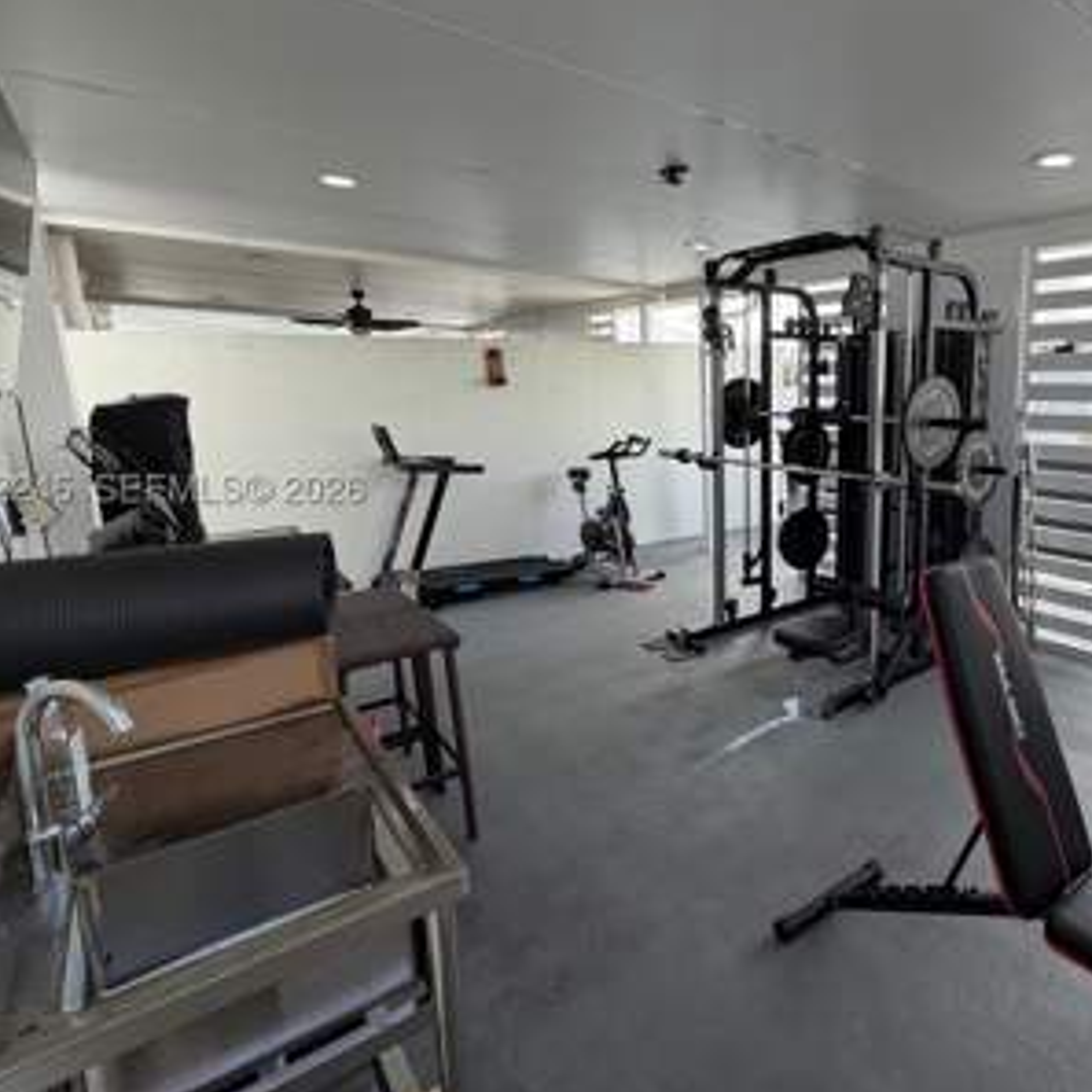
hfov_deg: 71.9
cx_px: 754
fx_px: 714
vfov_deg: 74.7
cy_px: 496
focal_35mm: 20
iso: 40
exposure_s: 1/240
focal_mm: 2.22
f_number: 2.2
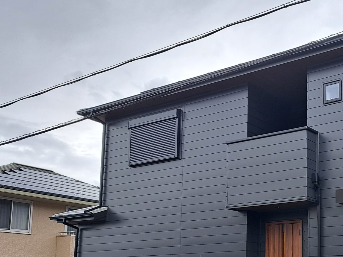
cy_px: 212
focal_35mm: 49
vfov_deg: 28.9
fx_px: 485
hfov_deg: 36.5
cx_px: 310
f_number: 1.8
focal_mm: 5.23
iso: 50
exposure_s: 1/100
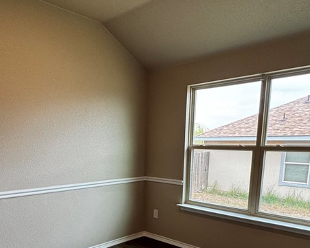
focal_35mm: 31
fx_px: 284
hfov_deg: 56.9
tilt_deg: -11.6
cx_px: 132
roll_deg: -1.6
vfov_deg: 44.8
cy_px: 199
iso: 100
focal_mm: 2.22
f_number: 2.2
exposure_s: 1/120
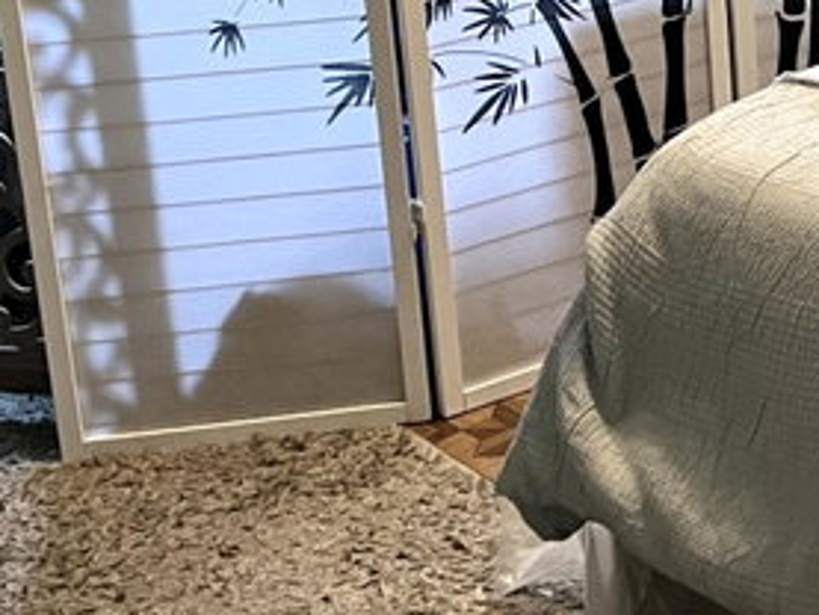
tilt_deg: -14.7
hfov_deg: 19.1
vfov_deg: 14.9
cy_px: -121
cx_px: 1026
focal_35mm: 96
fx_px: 2272
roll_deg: +2.2
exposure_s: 1/60
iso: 320
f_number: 1.5
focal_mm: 5.7
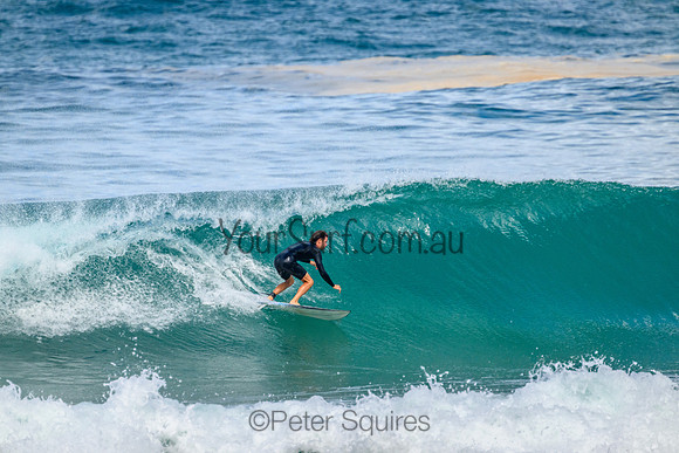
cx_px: 340
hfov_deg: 2.6
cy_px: 226
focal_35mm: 800
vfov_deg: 1.7
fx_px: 15092
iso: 1250
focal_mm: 800
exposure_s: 1/2000
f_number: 11
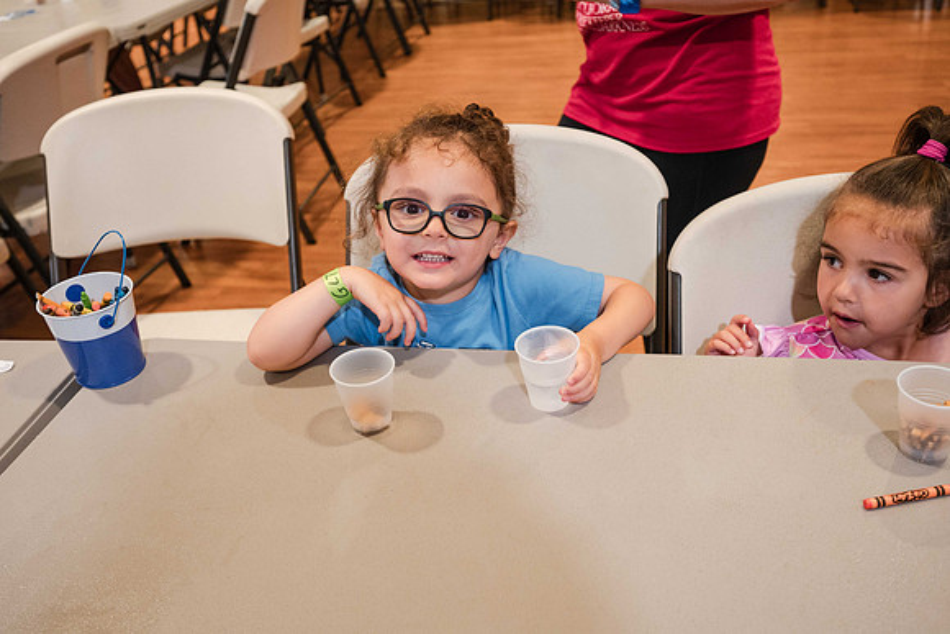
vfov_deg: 40.9
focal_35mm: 32
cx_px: 474
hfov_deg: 58.5
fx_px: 849
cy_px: 320
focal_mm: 30
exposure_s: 1/80
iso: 3200
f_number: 4
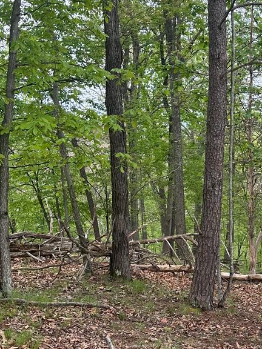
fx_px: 646
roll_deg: +1.6
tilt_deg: -4.7
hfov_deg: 21.8
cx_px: 284
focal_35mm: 64
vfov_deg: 30.3
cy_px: 180
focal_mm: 6.86
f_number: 1.78
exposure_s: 1/393
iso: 80
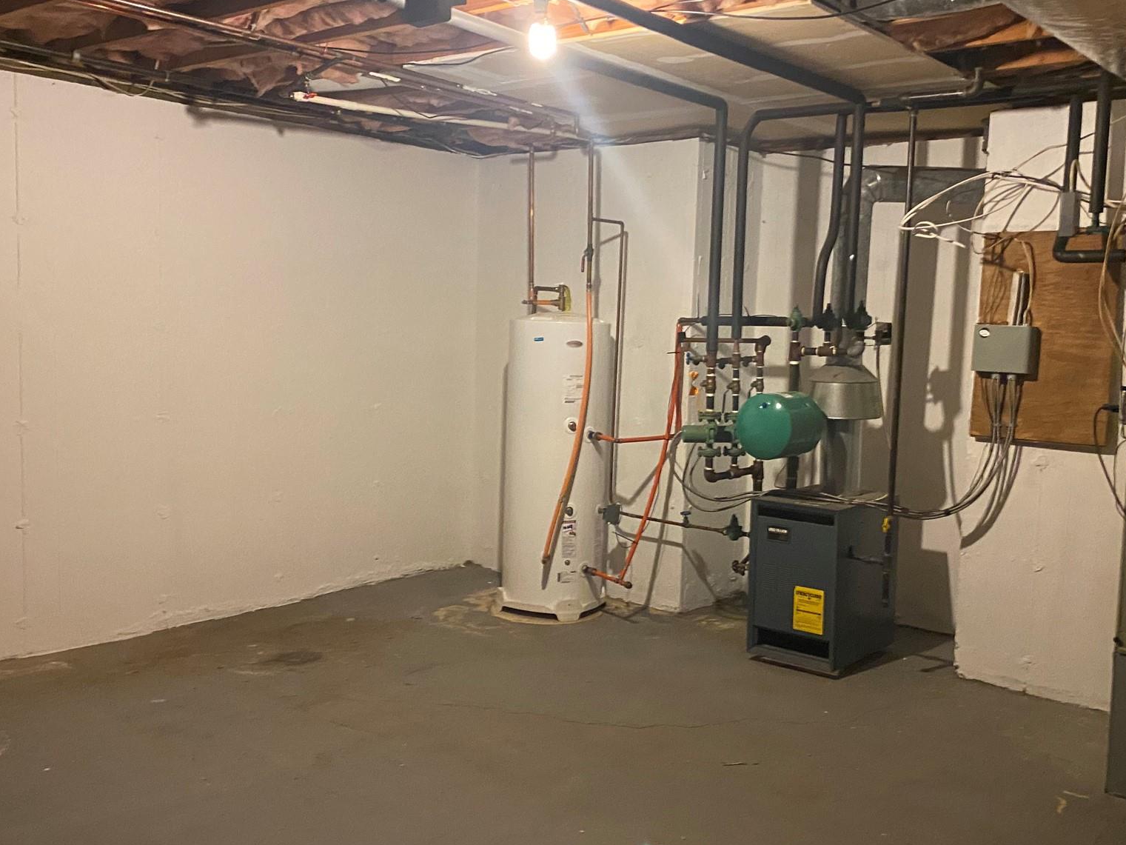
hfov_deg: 52.6
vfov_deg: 40.7
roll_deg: -3.1
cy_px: 427
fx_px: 1139
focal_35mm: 35
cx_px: 603
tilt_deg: -5.2
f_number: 1.8
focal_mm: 4.25
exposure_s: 1/30
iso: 640
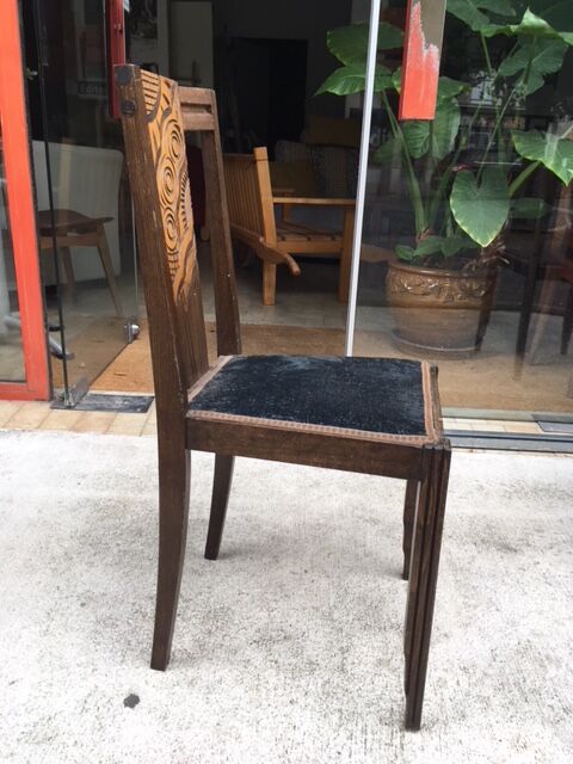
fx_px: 640
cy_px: 382
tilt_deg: -20.6
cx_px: 286
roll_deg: -1.8
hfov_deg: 48.2
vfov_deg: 61.7
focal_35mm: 29
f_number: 2.2
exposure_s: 1/100
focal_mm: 4.15
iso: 32
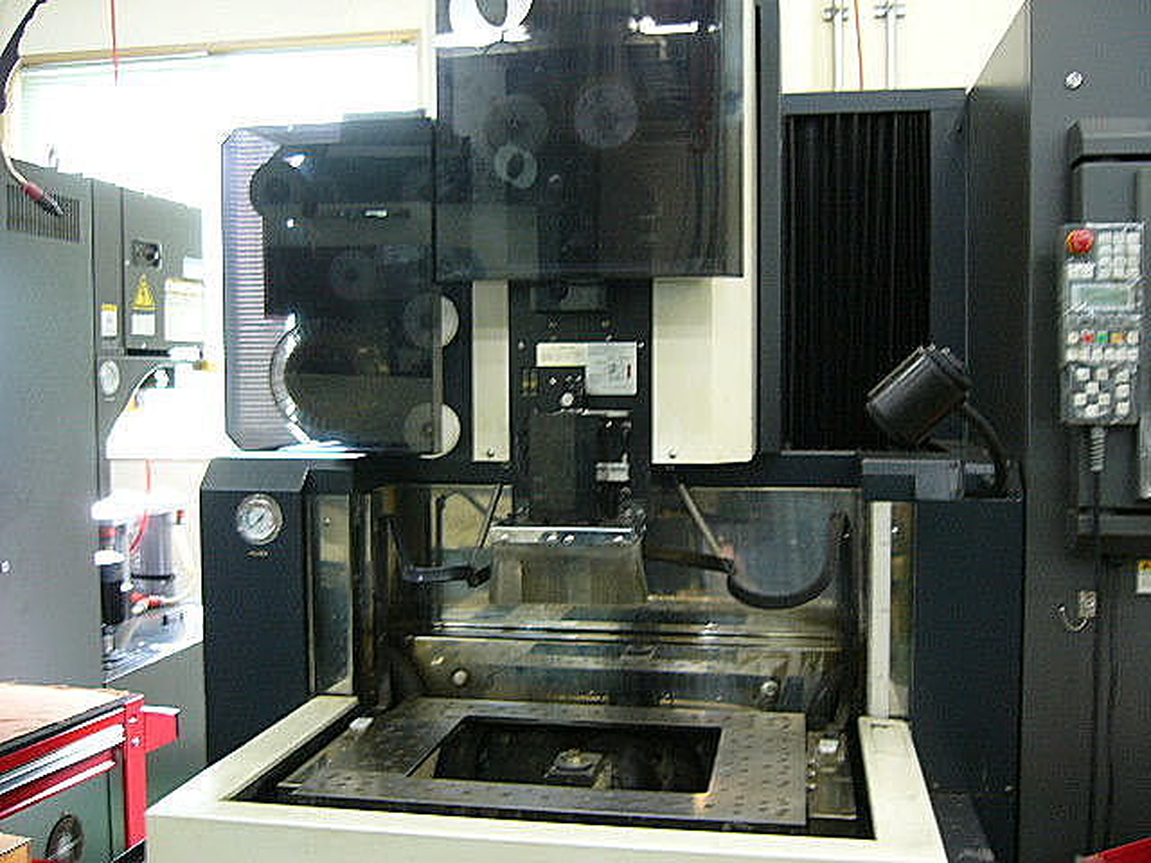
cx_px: 576
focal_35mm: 35
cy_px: 432
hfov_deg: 52.6
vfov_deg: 40.7
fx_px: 1164
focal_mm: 5.8
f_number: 2.8
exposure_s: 1/13
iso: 150
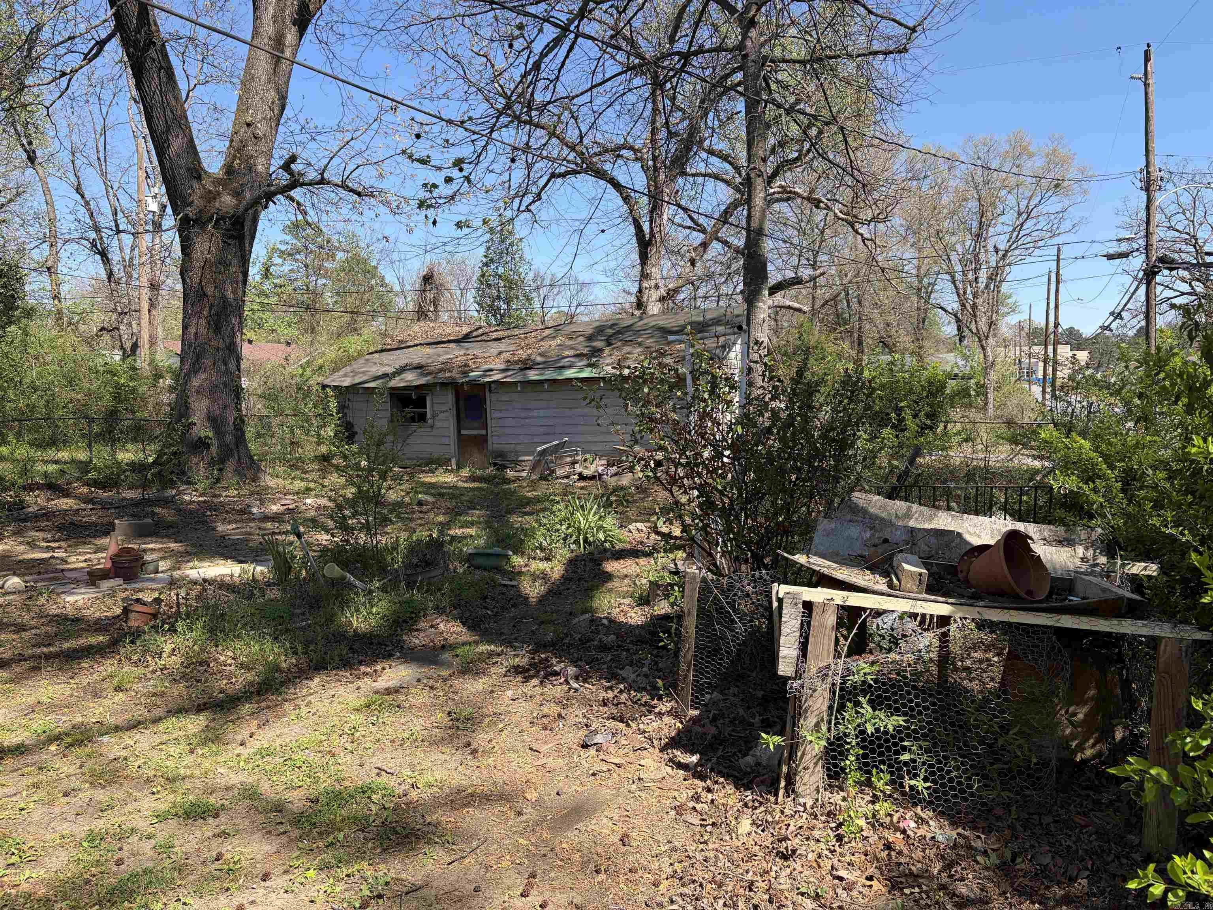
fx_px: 911
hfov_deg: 67.3
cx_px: 606
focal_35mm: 26
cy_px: 455
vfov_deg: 53.1
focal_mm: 5.96
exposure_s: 1/1626
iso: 50
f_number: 1.6
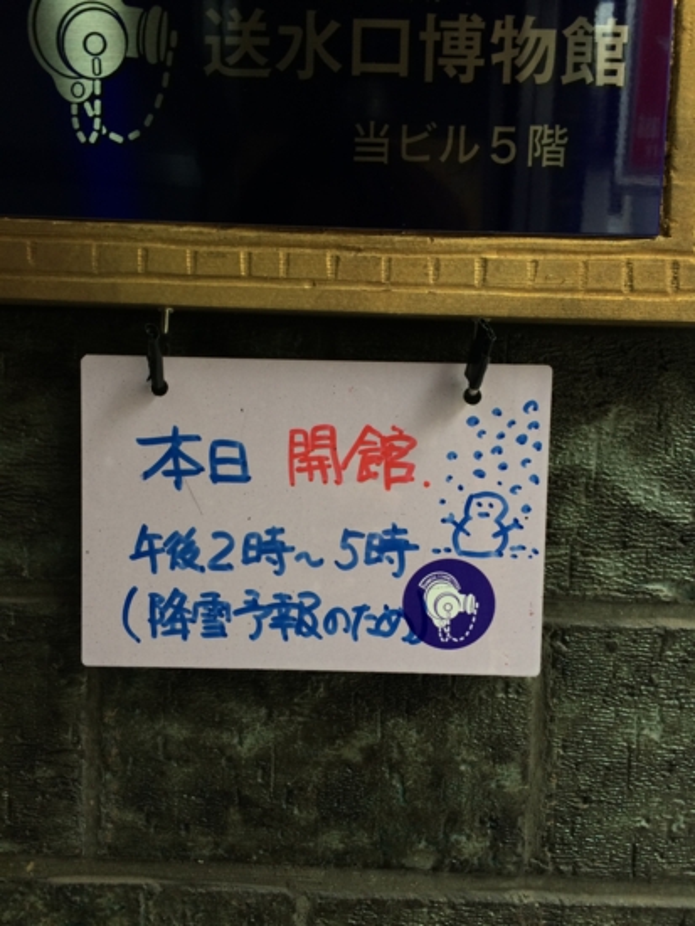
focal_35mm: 29
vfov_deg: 61.6
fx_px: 776
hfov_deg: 48.3
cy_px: 463
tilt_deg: -5.7
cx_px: 348
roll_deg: -1.0
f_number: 2.2
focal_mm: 4.15
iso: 40
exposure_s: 1/40
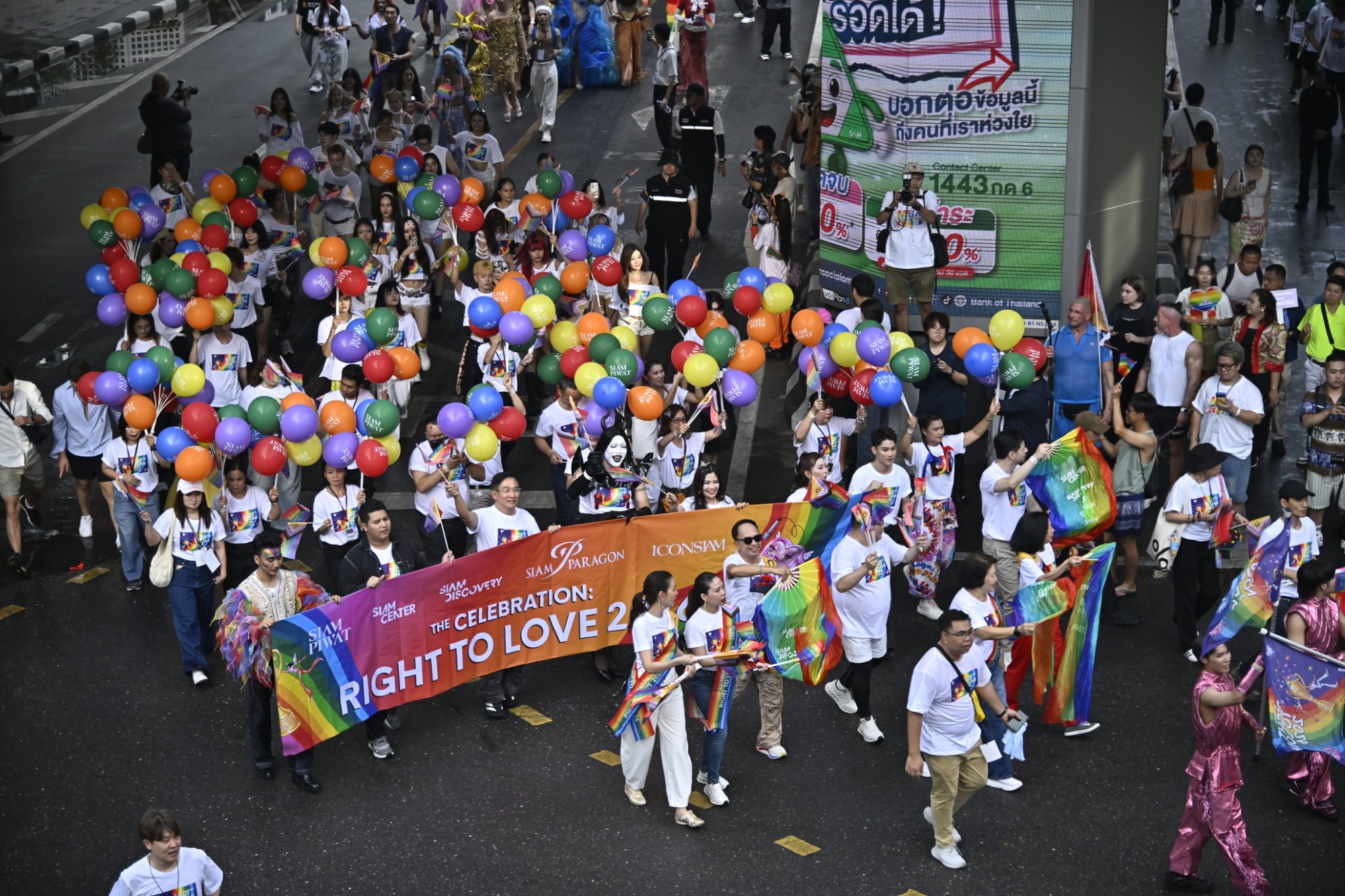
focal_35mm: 78
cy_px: 448
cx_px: 672
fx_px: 2914
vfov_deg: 17.5
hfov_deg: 26.0
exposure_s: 1/2000
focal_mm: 78
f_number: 4
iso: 800
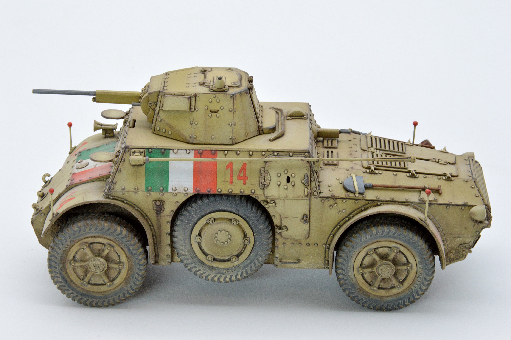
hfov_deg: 14.9
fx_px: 1957
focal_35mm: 138
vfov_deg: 9.9
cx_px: 256
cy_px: 170
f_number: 18
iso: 800
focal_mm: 92
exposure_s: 1/20
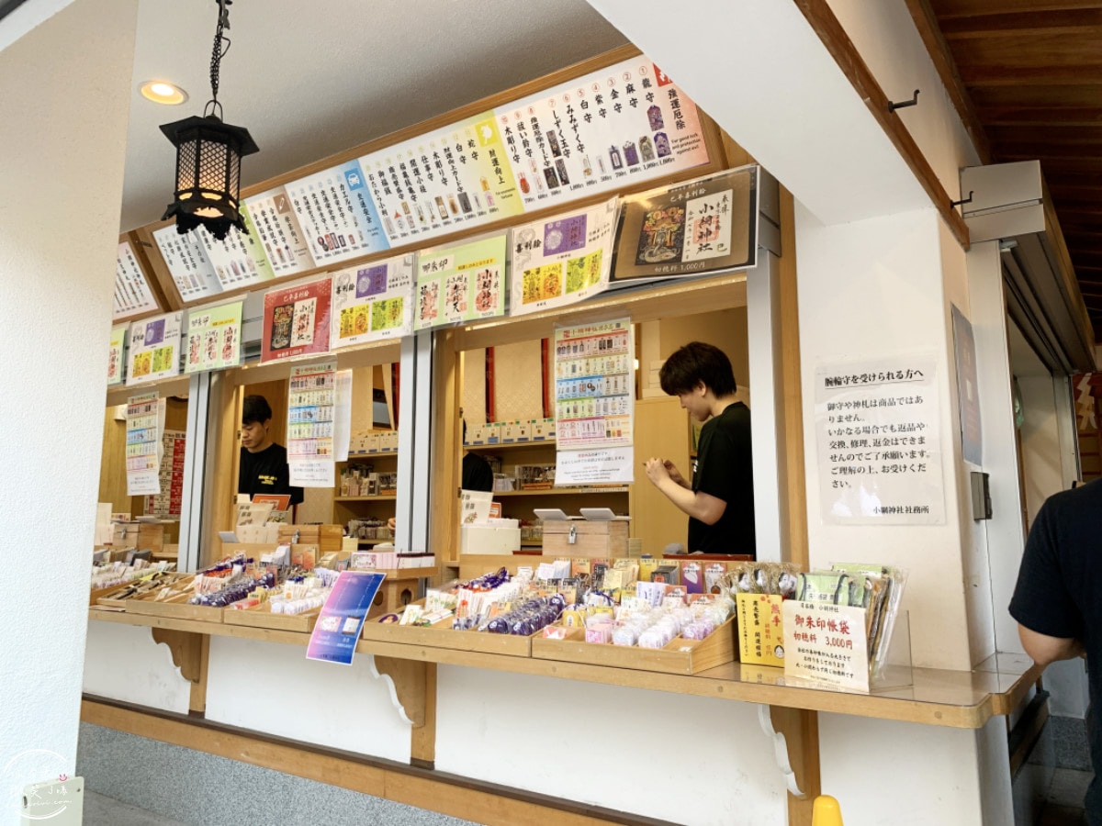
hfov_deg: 67.3
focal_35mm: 26
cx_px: 551
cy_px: 413
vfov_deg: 53.1
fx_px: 828
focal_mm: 4.25
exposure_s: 1/122
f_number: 1.8
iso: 40
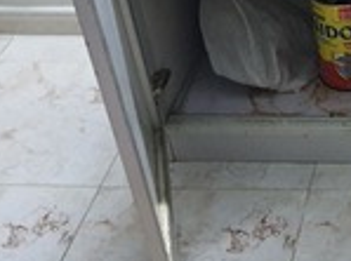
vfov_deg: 18.1
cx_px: 463
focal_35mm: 80
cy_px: 41
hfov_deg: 21.9
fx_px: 809
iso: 640
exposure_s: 1/25
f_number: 1.7
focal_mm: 4.32
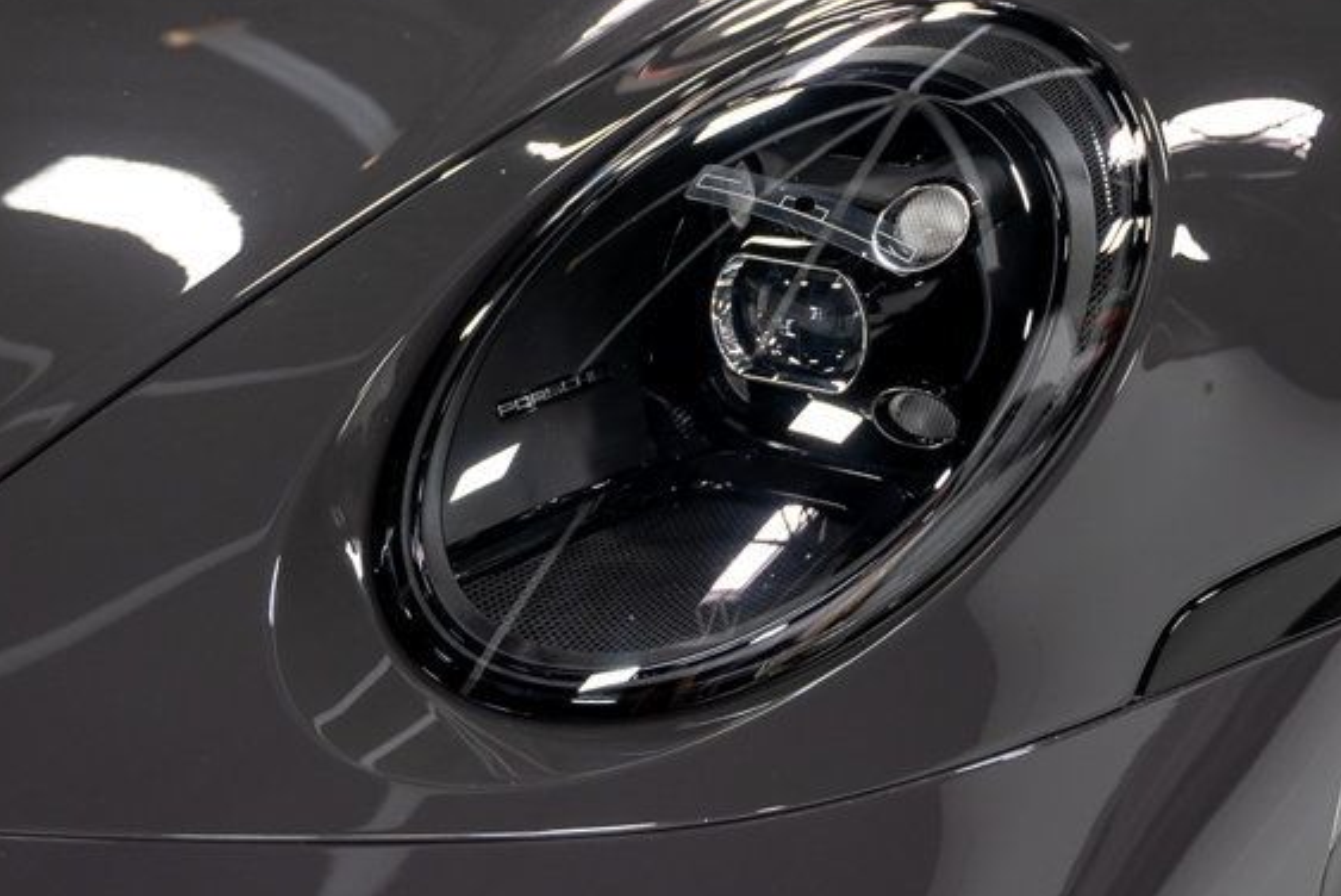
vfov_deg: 17.1
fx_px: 2981
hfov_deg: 25.3
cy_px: 321
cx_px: 657
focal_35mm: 80
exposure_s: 1/60
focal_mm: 44
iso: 800
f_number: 4
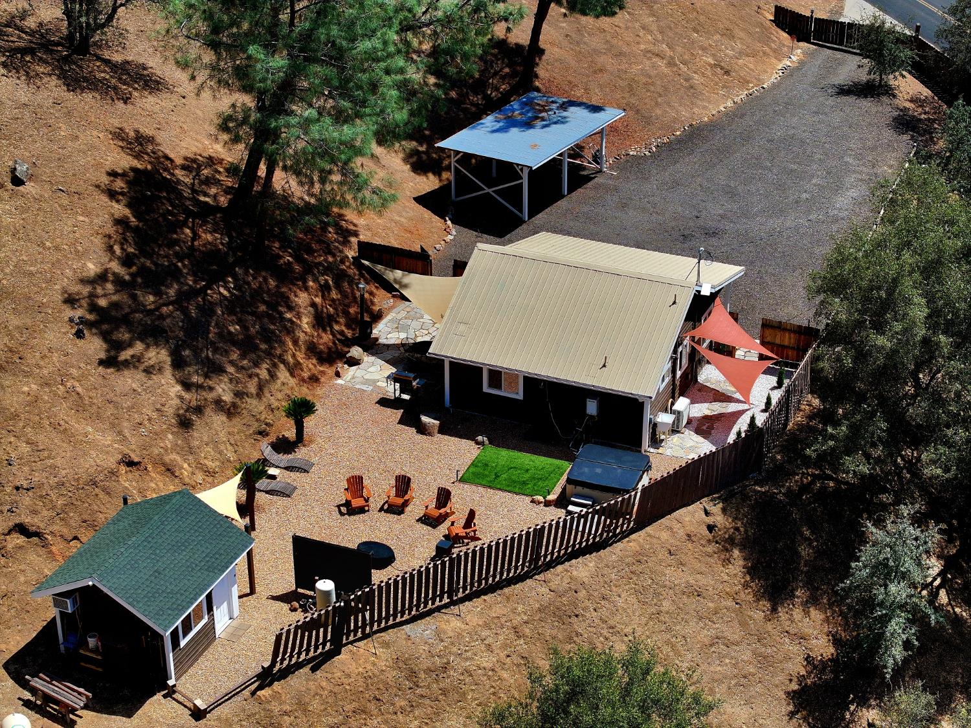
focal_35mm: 70
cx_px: 486
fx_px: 1964
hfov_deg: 27.8
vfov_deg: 21.0
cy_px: 364
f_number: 2.8
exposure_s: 1/161
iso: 120
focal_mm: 19.35
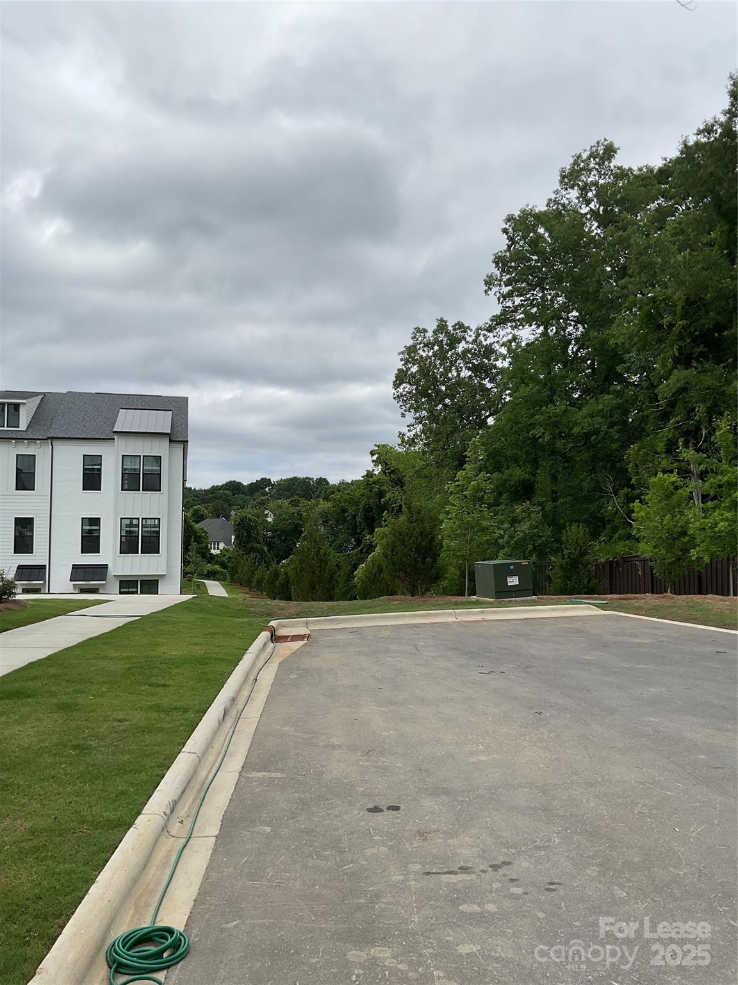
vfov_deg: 61.7
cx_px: 369
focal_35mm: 29
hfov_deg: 48.2
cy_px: 492
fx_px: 824
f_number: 1.8
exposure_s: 1/2227
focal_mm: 3
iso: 16
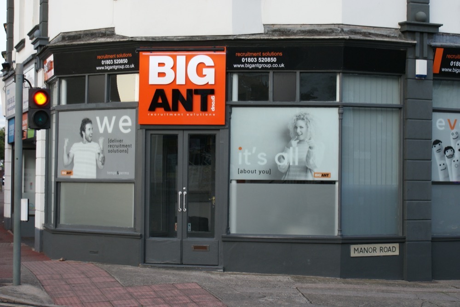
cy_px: 154
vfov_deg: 20.2
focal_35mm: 68
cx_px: 230
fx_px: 863
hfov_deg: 29.8
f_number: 5.6
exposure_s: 1/80
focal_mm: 45
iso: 320
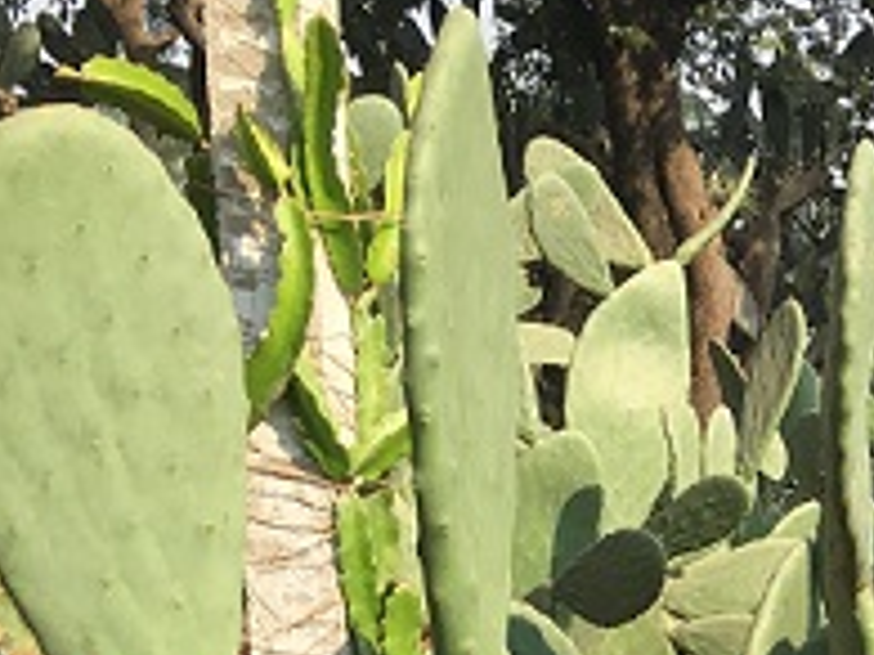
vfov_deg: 13.1
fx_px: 2649
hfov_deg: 16.8
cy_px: 1050
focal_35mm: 105
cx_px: 1349
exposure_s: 1/578
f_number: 2.2
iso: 25
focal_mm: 4.15
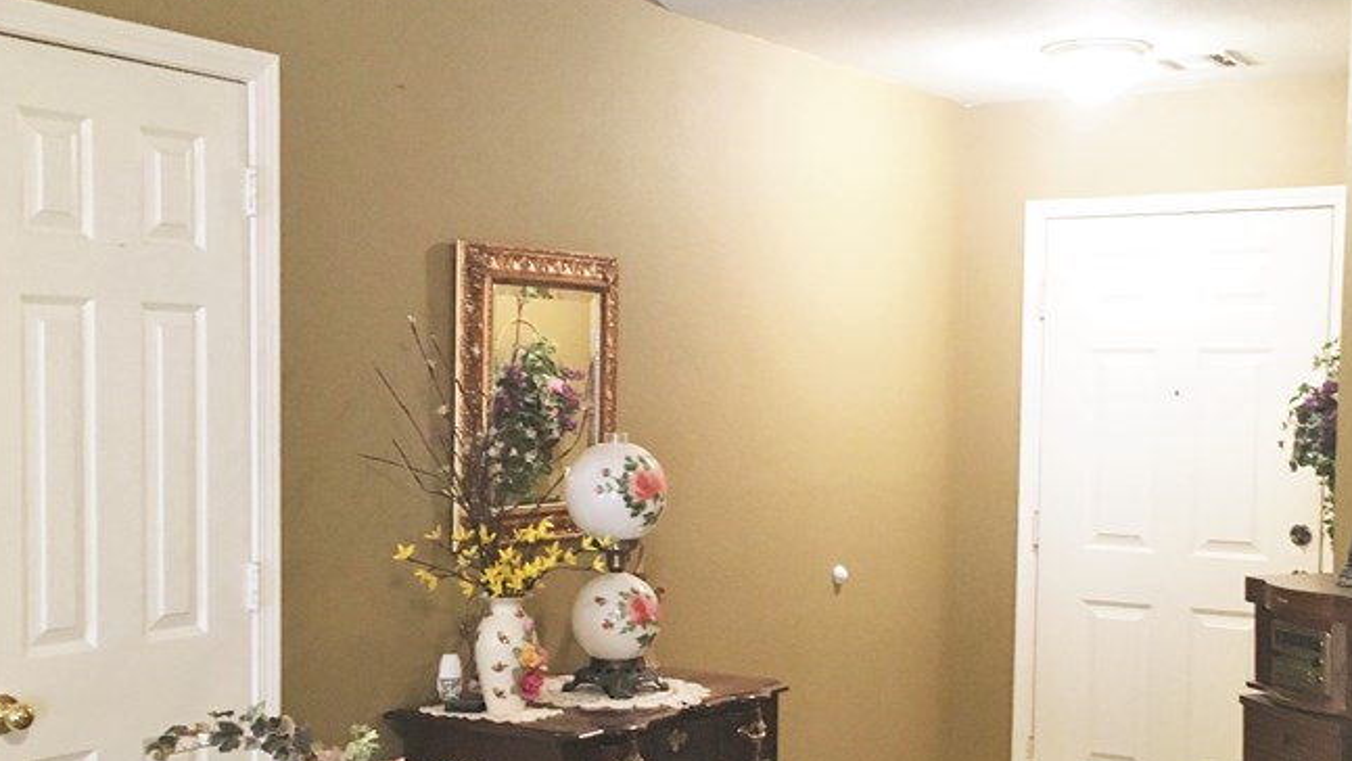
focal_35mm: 50
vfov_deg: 23.9
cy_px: 487
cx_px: 742
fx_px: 1793
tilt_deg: -2.3
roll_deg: -0.9
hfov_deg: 41.3
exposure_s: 1/17
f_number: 2.2
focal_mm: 4.15
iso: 200
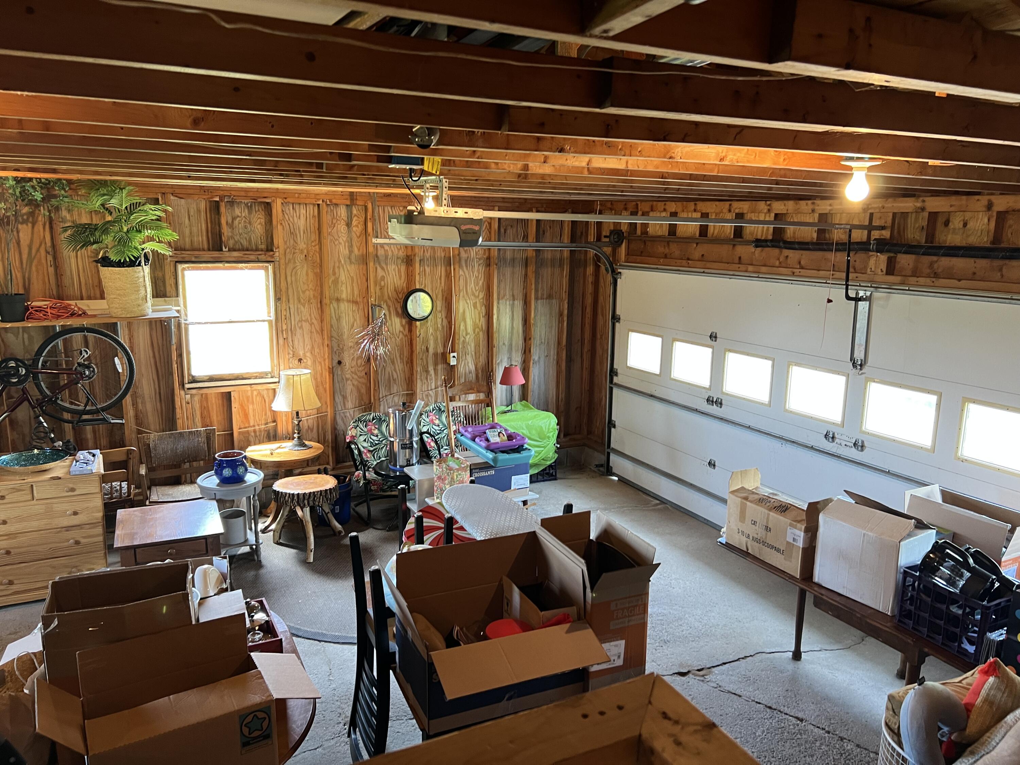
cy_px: 382
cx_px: 510
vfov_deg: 53.1
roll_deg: -0.9
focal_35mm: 26
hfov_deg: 67.3
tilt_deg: -12.5
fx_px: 766
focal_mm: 5.7
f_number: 1.5
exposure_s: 1/60
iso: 160
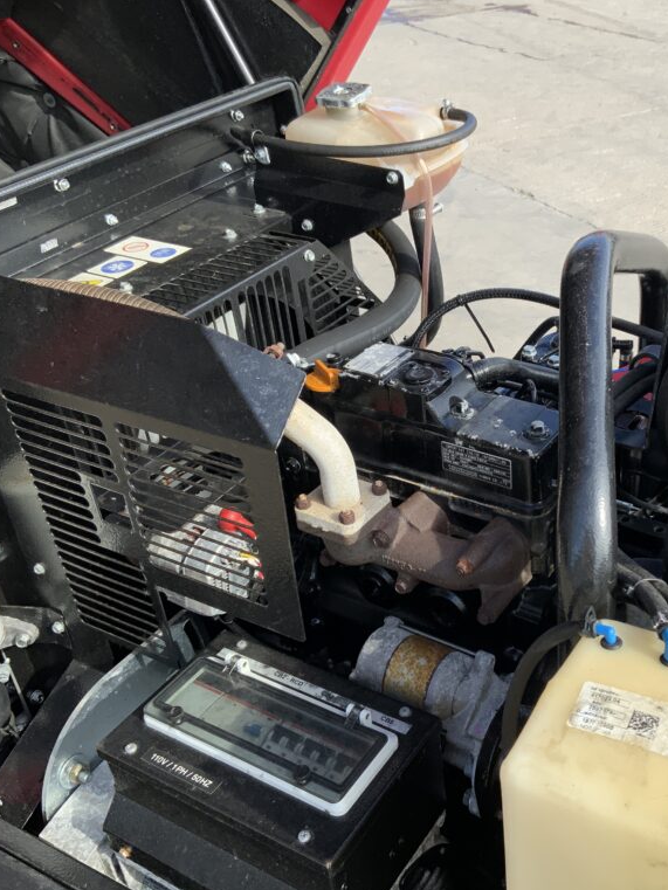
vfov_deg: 47.9
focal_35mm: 39
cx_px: 475
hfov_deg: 36.2
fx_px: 1003
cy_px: 448
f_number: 1.8
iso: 16
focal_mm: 3
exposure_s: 1/362
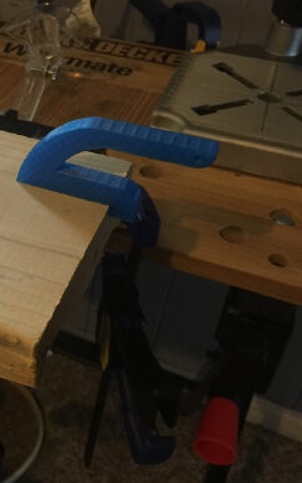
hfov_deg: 28.5
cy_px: 244
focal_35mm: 42
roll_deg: -0.9
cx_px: -6
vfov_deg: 47.2
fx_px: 553
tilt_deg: -40.2
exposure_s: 1/8
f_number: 2.2
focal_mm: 4.15
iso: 125
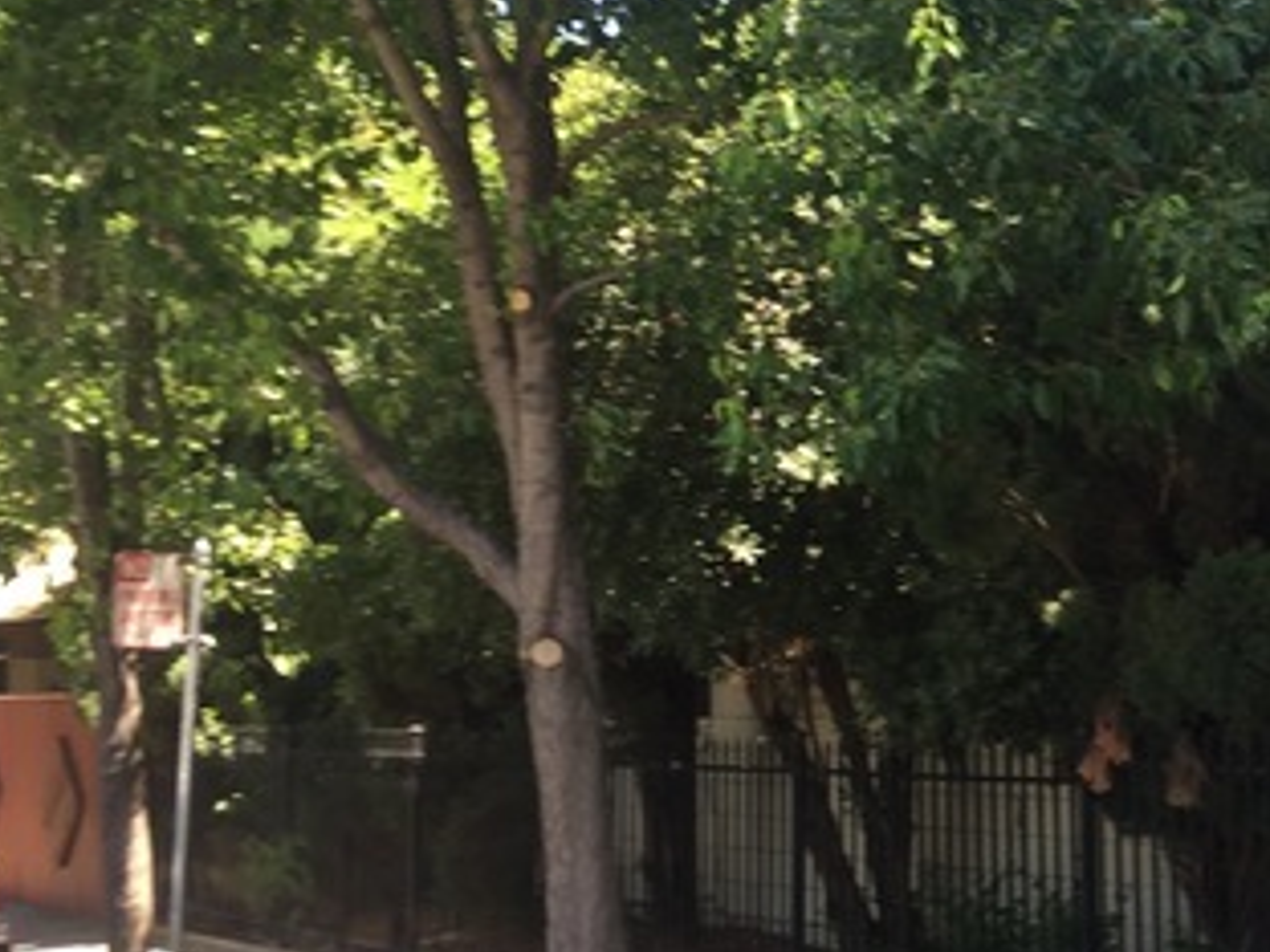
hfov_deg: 29.2
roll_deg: +1.0
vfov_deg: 23.6
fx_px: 2275
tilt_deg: +6.7
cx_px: 1268
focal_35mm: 62
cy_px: 366
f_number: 2.2
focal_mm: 4.15
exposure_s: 1/130
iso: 32
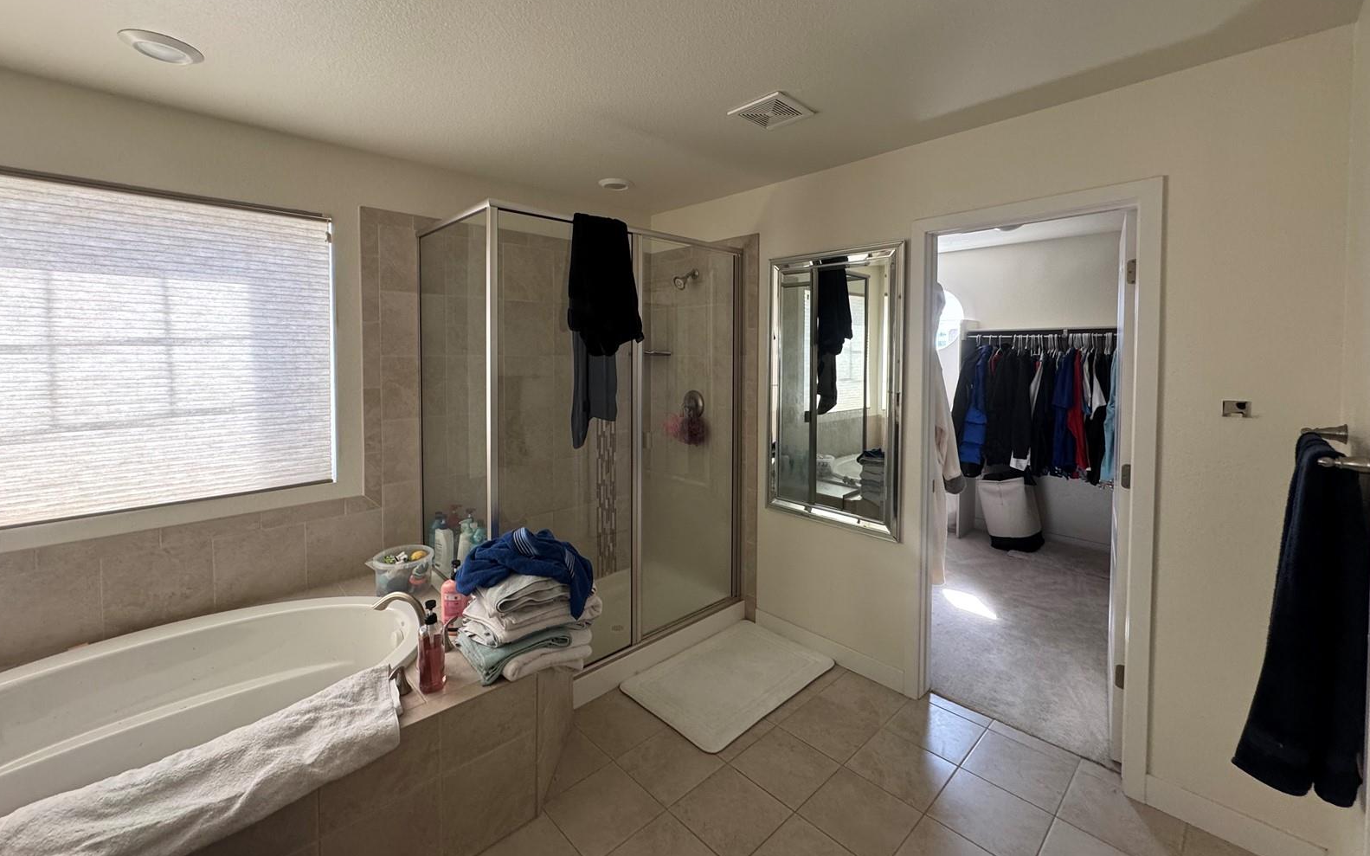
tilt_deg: -2.0
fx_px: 560
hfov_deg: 101.5
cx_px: 685
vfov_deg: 74.4
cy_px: 369
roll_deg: -0.3
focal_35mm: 15
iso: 200
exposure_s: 1/60
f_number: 2.2
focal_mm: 2.22
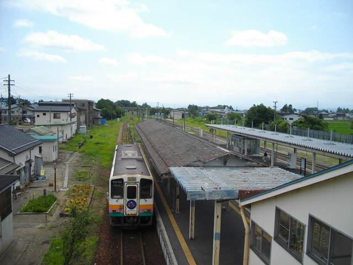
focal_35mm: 31
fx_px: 316
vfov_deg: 45.4
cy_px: 132
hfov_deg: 58.4
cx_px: 176
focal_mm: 5.7
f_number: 8.8
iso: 100
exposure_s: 1/160
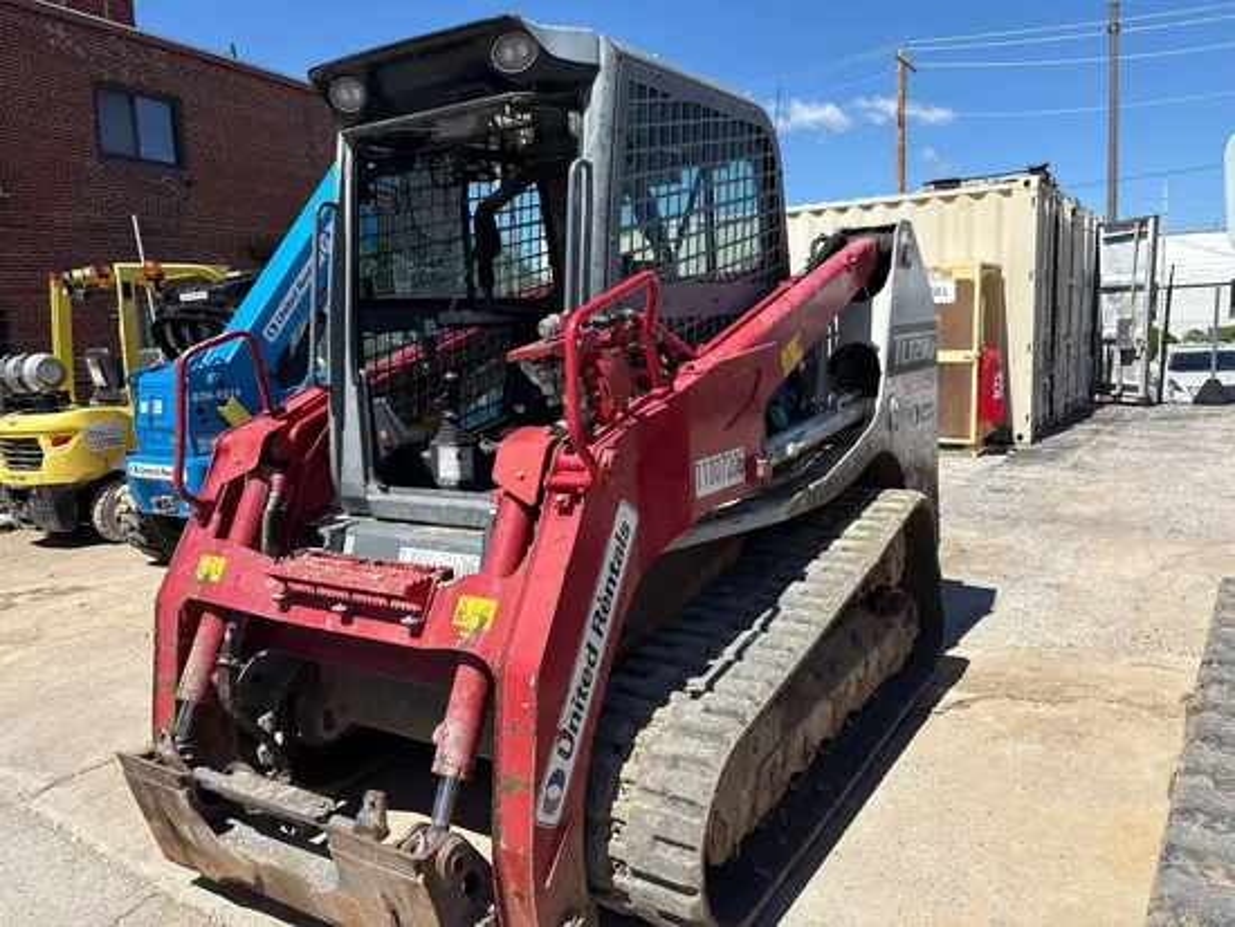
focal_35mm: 26
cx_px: 618
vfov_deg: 53.1
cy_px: 464
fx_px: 928
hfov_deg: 67.3
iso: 50
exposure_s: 1/3448
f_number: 1.6
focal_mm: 5.96
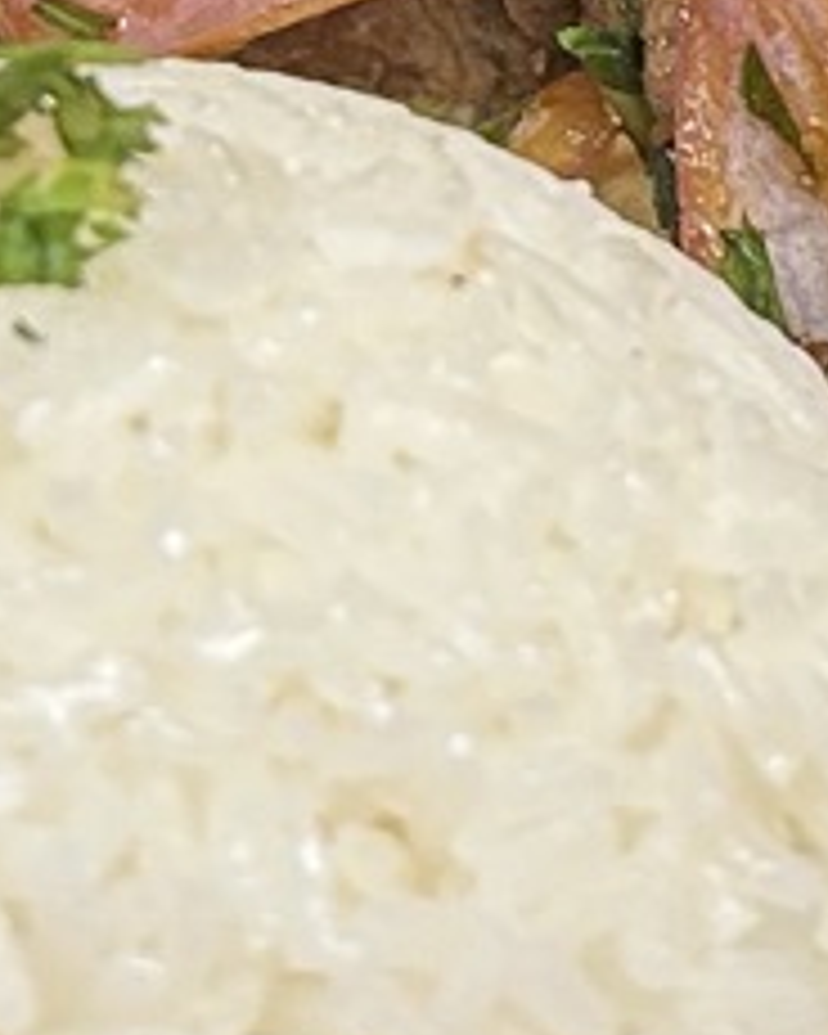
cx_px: 644
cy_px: -693
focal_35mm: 199
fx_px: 6096
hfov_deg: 7.8
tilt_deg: -19.3
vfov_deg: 9.3
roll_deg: +0.9
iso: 125
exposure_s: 1/60
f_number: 1.5
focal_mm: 5.7
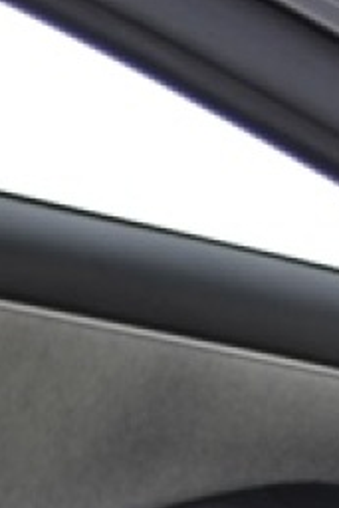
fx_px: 2976
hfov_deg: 6.3
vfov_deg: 8.7
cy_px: 1294
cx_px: -398
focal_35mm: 211
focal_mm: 20
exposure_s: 1/125
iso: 200
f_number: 5.6
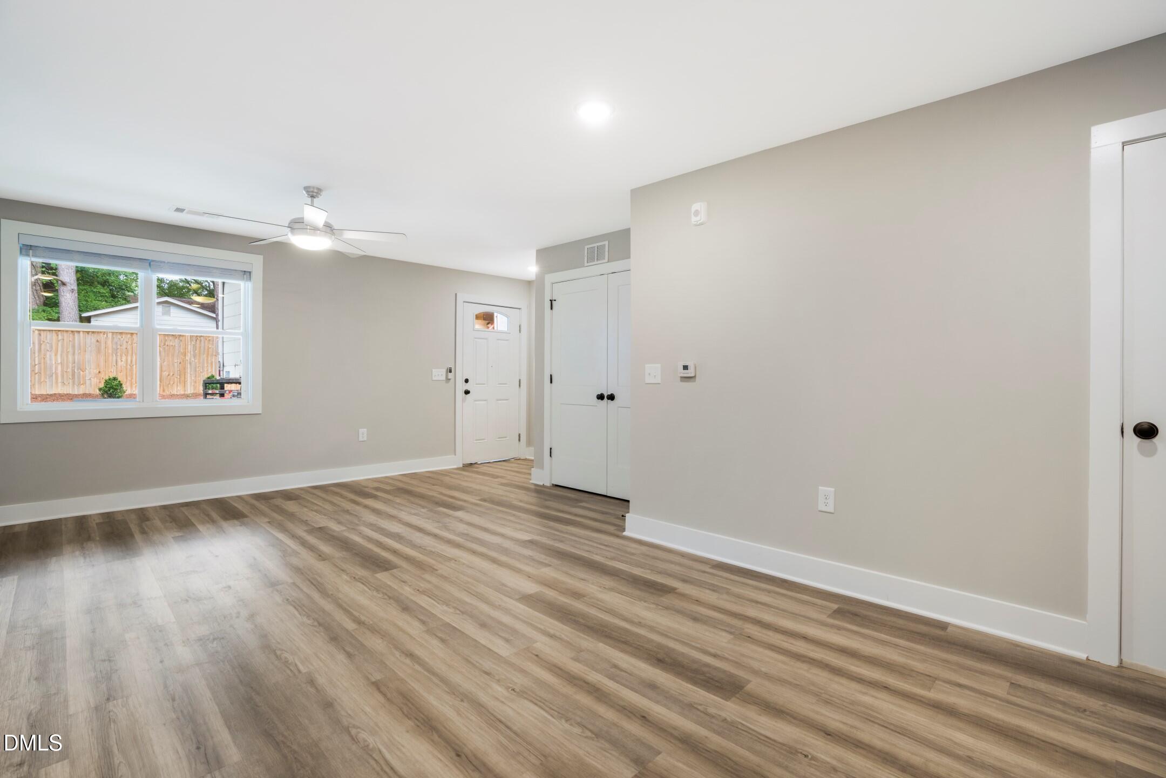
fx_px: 518
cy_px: 389
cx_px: 583
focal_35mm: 16
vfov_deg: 73.7
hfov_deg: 96.7
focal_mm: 16
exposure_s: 1/3
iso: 400
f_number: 8
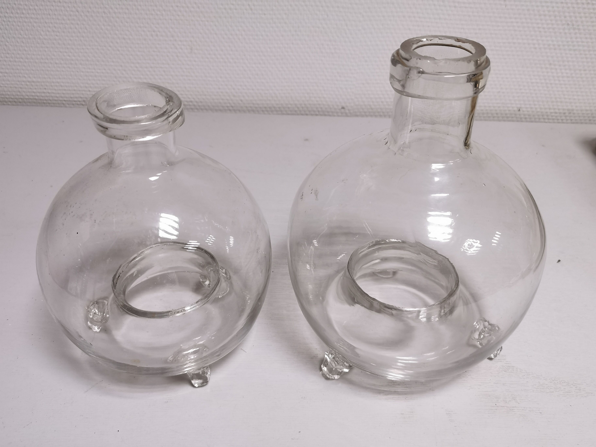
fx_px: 517
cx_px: 298
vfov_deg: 46.8
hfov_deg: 60.0
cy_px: 224
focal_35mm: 30
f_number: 1.8
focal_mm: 5.58
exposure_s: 1/100
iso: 160
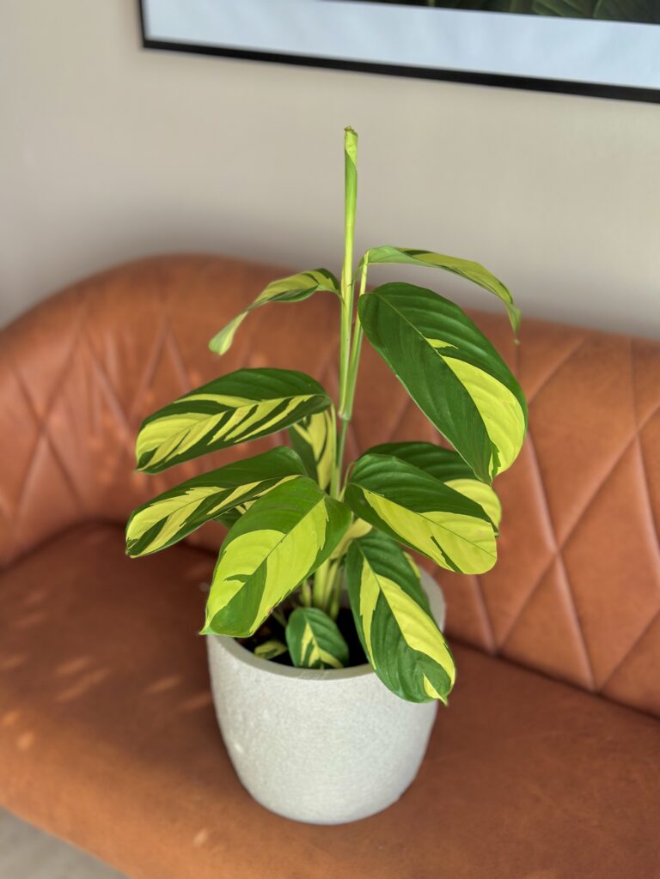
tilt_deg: -26.7
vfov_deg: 39.7
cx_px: 330
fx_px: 1220
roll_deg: +1.2
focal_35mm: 48
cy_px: 440
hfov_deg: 30.3
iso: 80
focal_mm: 6.86
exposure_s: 1/281
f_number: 1.78
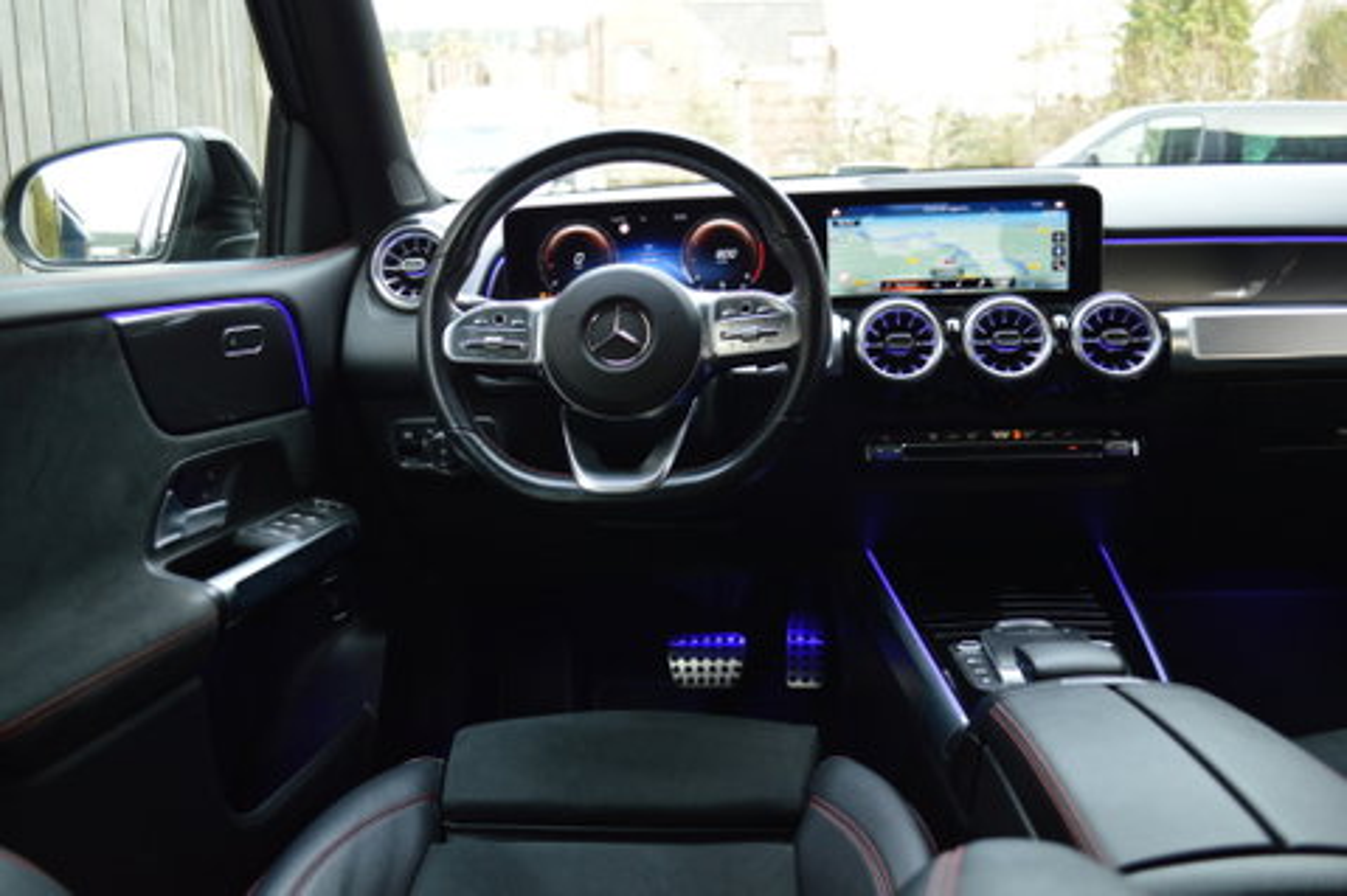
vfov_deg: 43.6
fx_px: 1122
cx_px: 674
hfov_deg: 61.9
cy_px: 448
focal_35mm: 30
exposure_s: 1/30
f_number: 3.8
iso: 400
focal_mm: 20
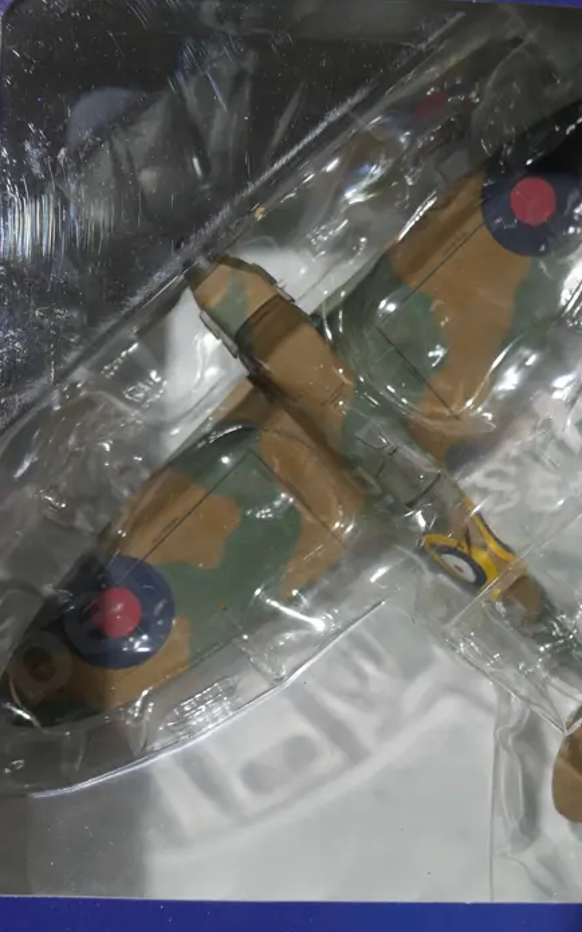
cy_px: 461
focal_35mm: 50
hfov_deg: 25.8
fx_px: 1270
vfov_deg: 40.3
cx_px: 308
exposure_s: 1/60
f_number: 3.6
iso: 250
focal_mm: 16
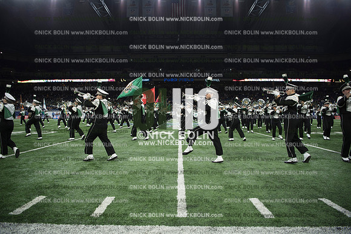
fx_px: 234
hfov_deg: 73.7
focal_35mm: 24
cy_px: 117
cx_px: 176
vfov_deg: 53.2
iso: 1250
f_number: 2.8
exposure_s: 1/1250
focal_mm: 24
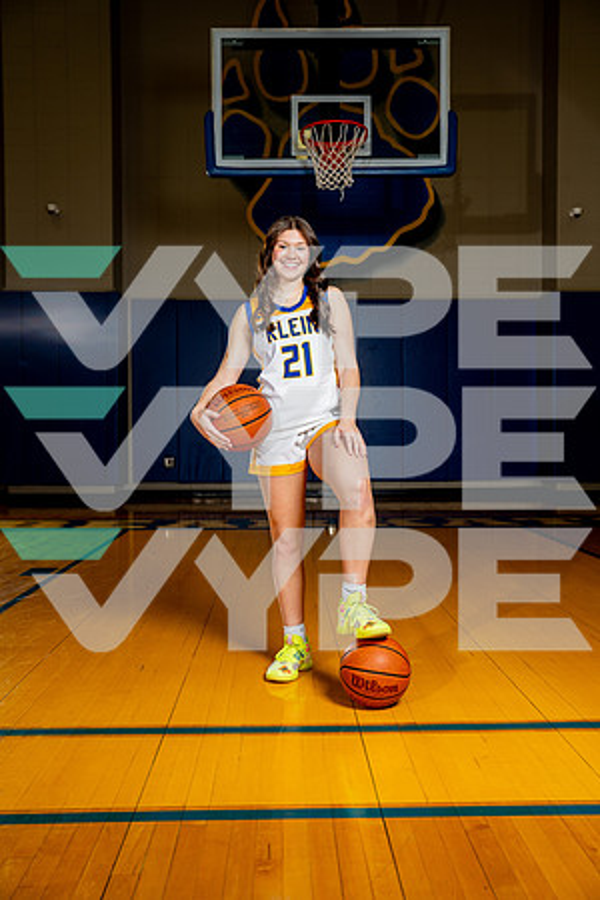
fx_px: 850
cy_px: 450
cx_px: 300
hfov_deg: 38.9
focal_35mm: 34
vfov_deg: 55.8
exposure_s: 1/250
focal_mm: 34
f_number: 4
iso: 160
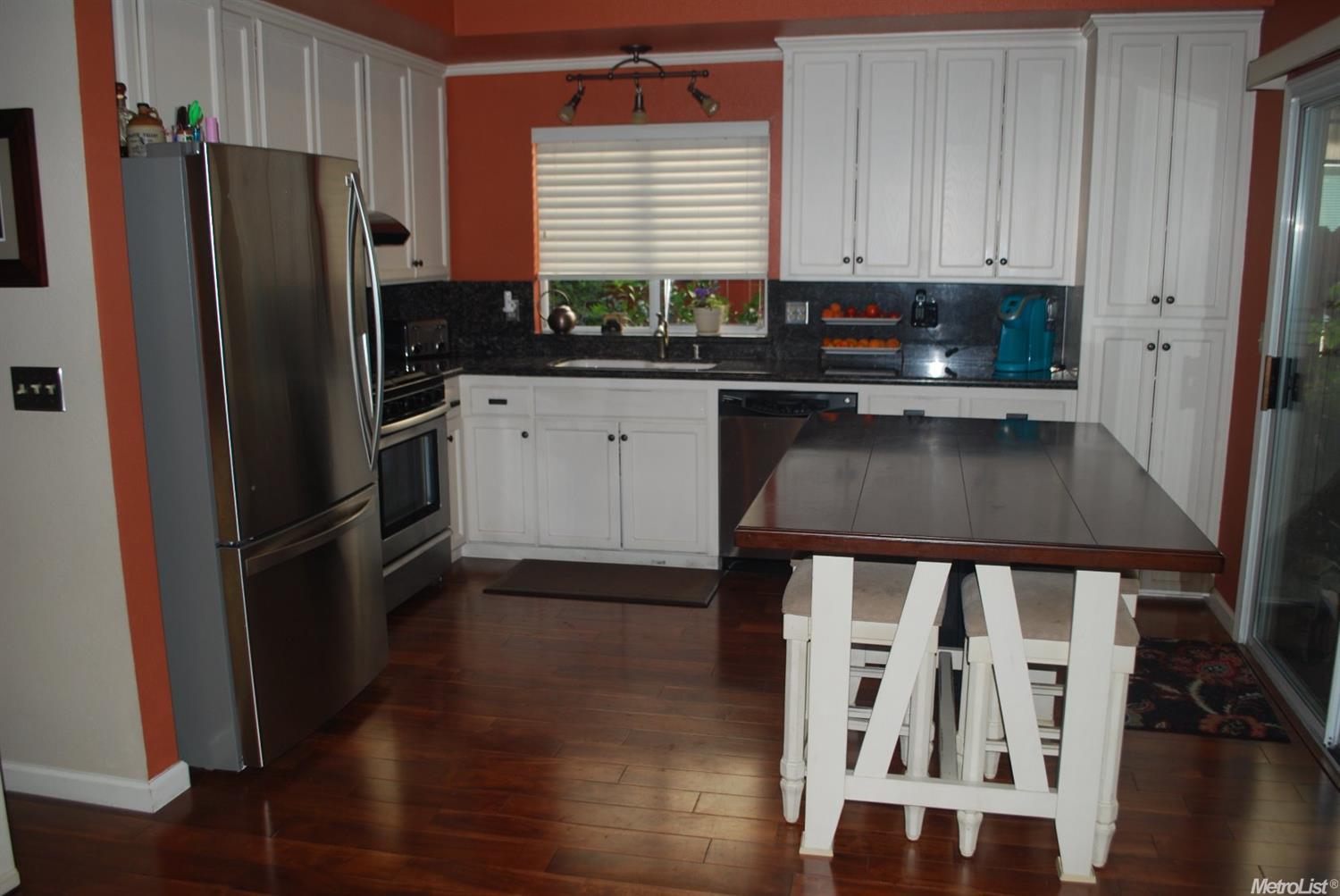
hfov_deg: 61.9
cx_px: 670
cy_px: 448
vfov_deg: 43.7
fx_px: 1118
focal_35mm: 30
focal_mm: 20
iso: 200
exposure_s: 1/60
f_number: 3.8
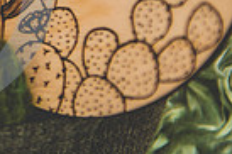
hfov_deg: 9.4
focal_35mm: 212
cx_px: -146
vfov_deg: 6.4
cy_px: -80
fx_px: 1365
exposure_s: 1/1000
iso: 100
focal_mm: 50
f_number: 2.8
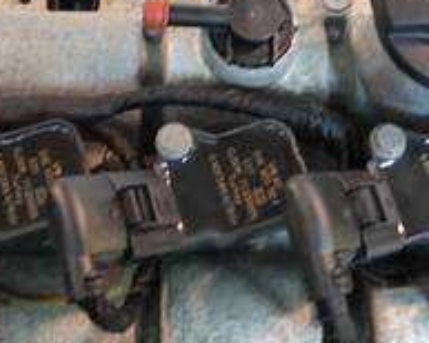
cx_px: 180
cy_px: -24
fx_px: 926
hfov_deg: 26.1
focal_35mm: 73
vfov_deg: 20.1
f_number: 3.5
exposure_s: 1/60
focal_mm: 15
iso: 500
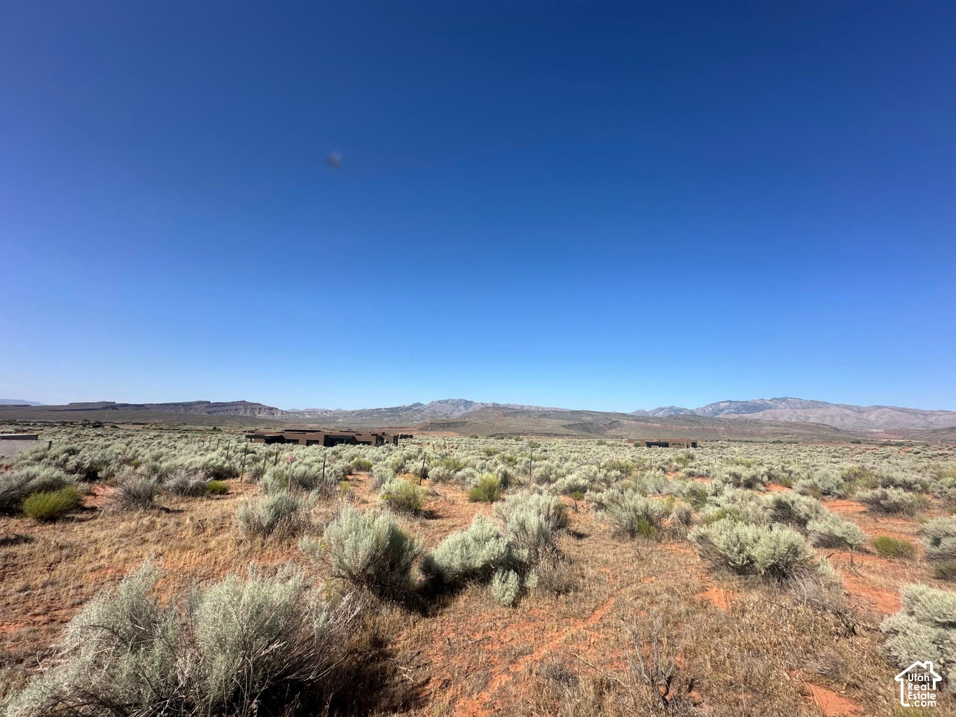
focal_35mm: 14
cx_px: 478
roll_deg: -1.8
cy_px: 358
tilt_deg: +10.3
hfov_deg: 102.1
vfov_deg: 85.7
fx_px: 387
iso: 50
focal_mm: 2.22
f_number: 2.2
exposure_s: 1/2747
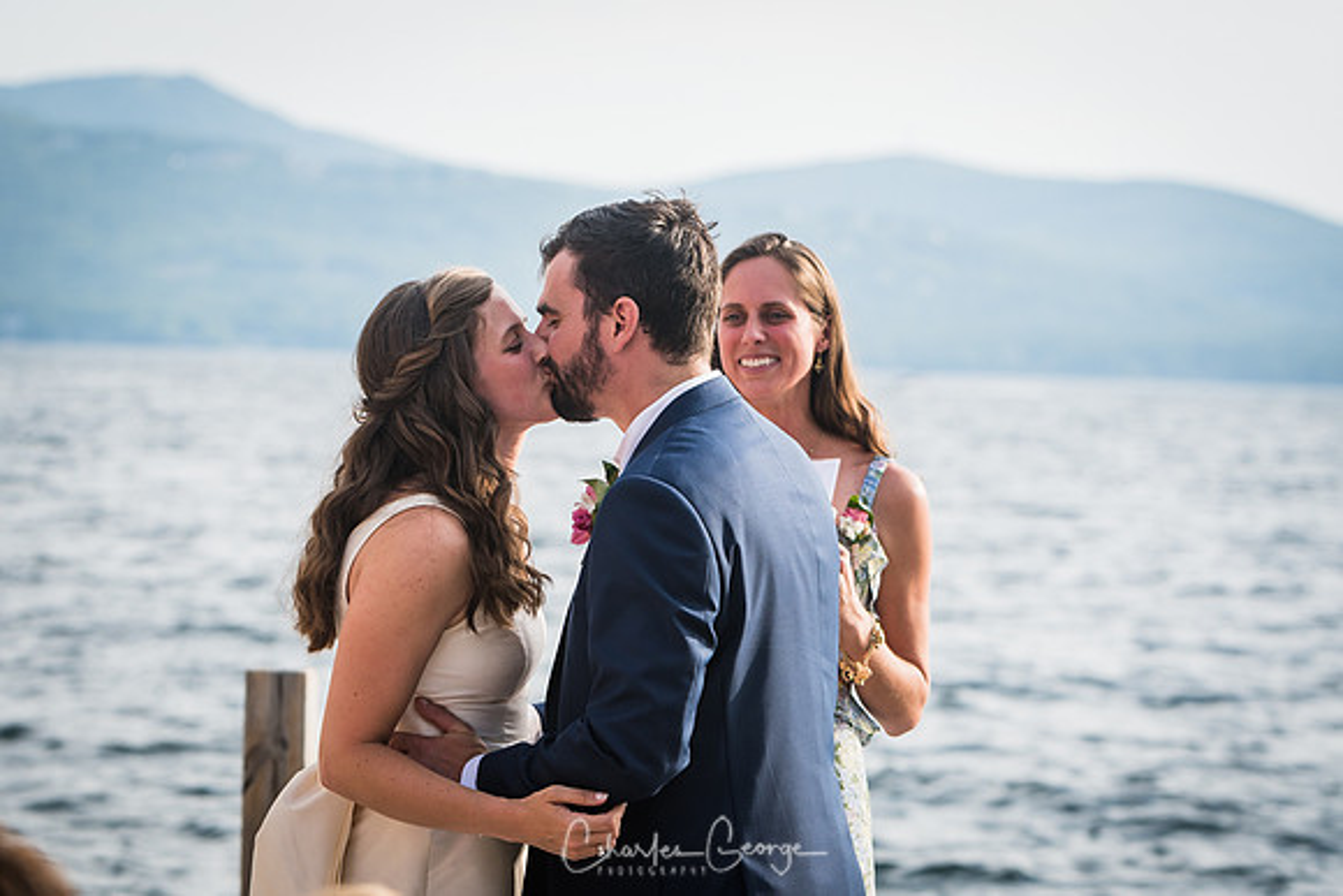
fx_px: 6364
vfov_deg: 8.1
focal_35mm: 171
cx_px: 539
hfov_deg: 12.0
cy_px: 536
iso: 200
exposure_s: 1/800
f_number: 4
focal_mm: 95
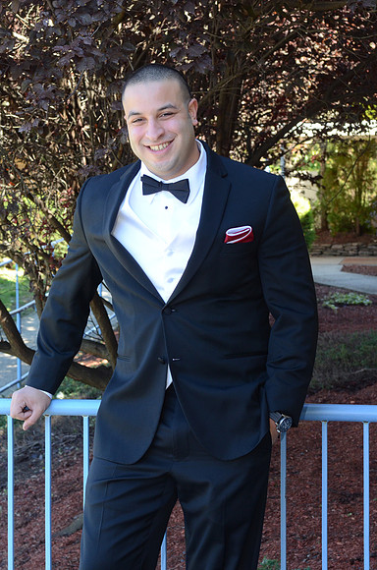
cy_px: 285
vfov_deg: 24.7
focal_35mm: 82
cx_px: 188
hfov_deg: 16.5
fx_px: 1302
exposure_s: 1/125
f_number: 9
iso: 800
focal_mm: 55
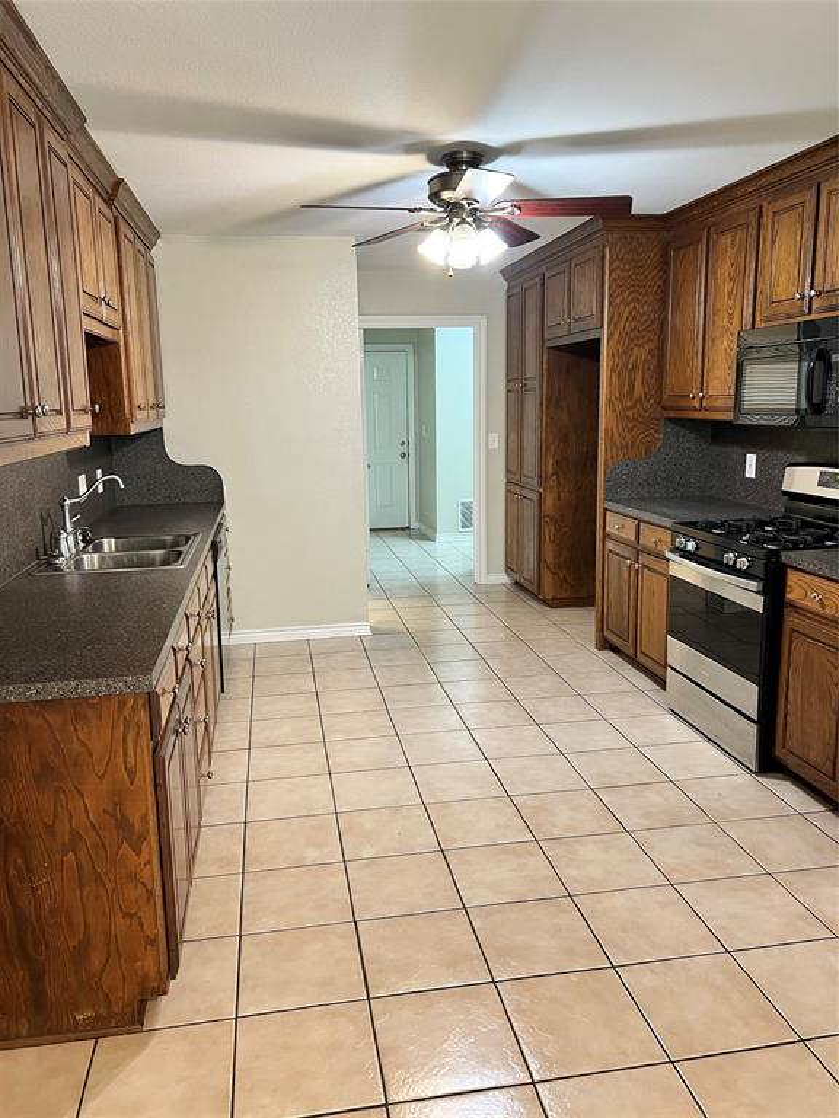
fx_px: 840
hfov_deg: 53.1
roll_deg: +1.8
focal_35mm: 26
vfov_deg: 67.3
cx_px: 420
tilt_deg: -9.6
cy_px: 559
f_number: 1.5
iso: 200
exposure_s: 1/60
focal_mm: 5.7
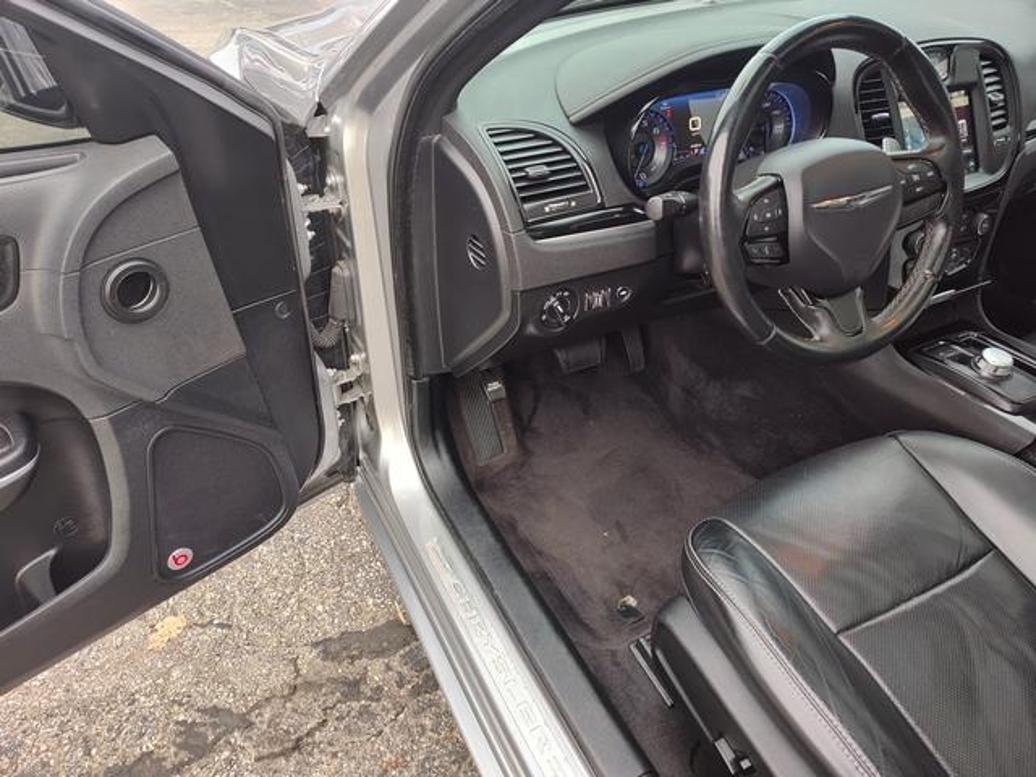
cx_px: 518
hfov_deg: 73.9
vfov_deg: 58.9
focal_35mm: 23
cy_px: 388
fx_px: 688
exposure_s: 1/126
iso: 100
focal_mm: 5.56
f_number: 1.88
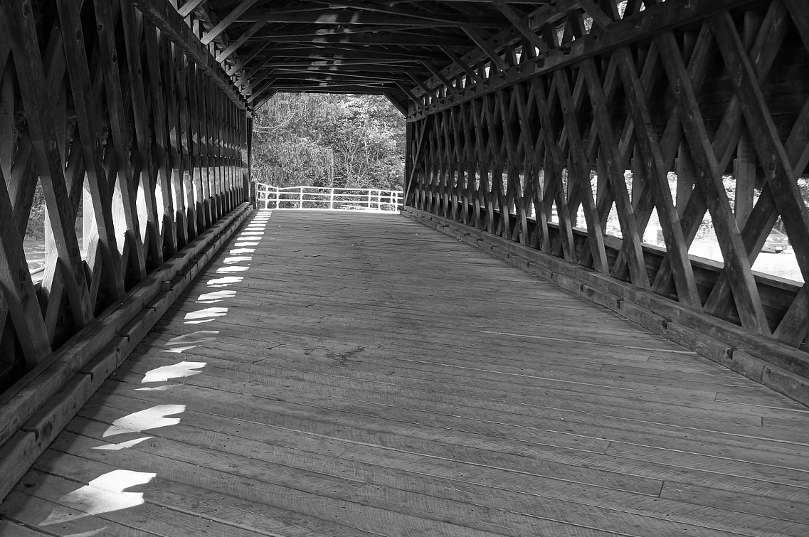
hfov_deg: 49.6
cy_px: 237
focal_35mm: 38
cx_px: 253
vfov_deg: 34.9
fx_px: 853
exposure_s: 1/60
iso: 125
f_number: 4
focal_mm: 18
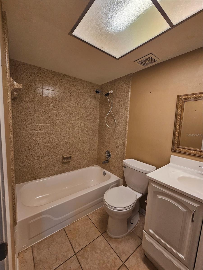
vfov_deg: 106.2
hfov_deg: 89.9
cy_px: 135
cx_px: 102
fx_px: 102
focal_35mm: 13
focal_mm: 2.2
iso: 100
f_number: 2.2
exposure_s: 1/60
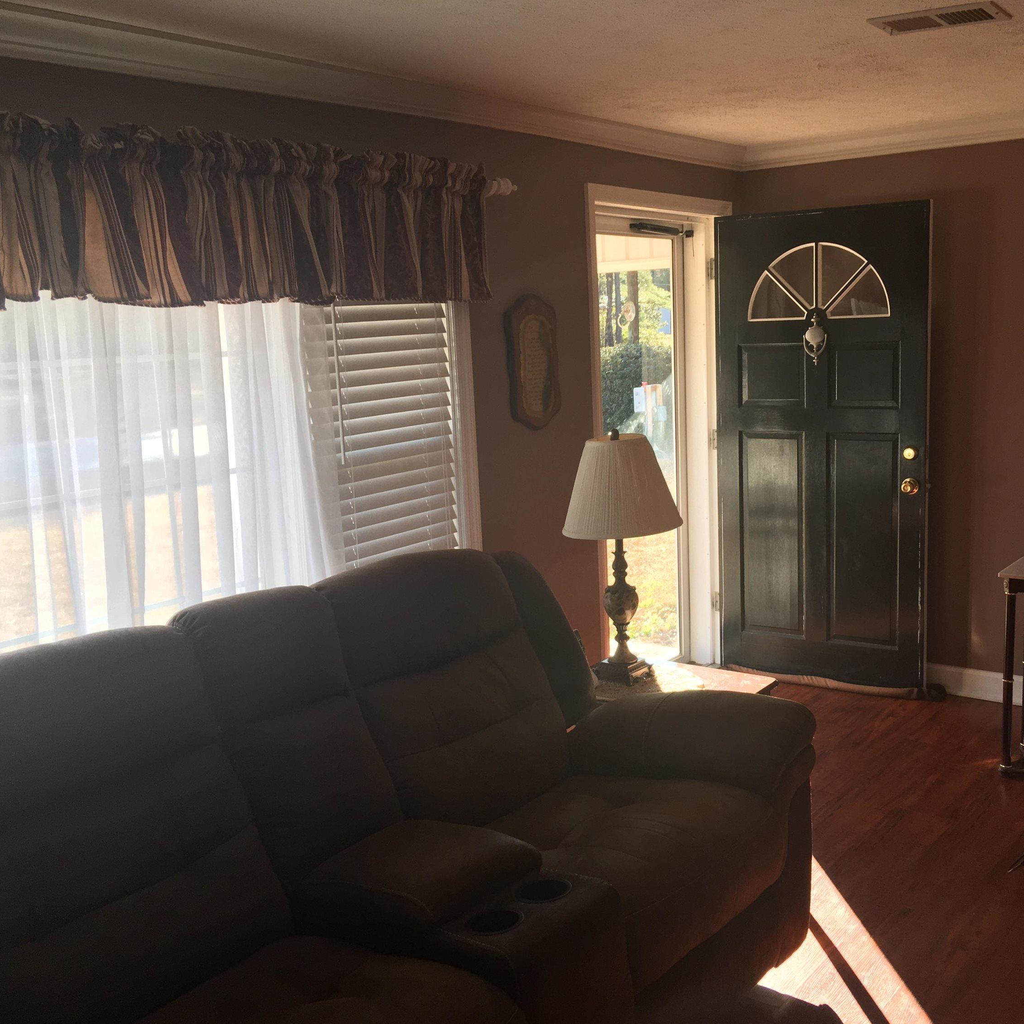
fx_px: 1171
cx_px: 603
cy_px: 517
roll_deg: +1.5
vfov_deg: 47.2
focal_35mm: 35
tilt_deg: -9.0
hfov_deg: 47.0
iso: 40
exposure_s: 1/120
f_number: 2.2
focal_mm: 4.15
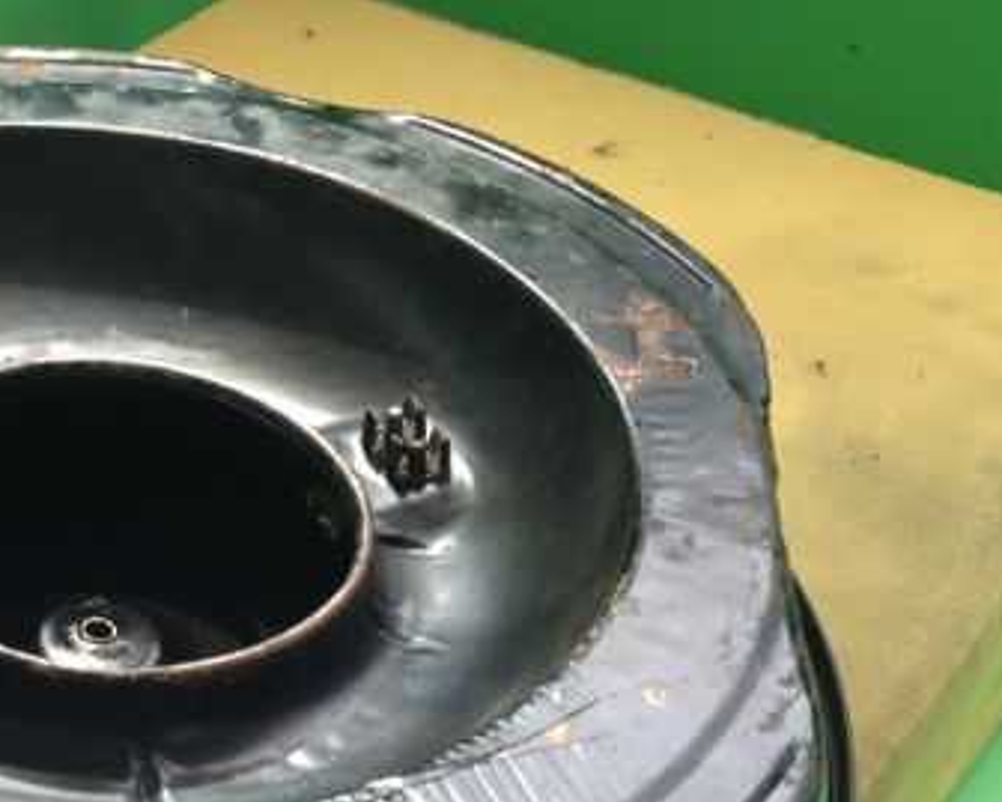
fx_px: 1928
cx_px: 69
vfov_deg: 23.1
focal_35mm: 65
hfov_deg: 27.9
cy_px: 665
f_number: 2.4
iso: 50
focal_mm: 4.28
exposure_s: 1/188
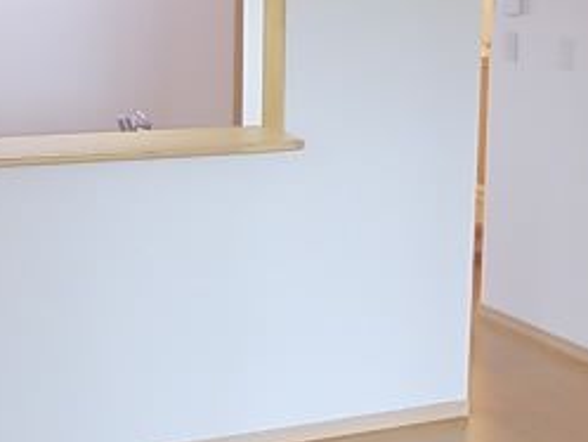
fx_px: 1224
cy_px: 147
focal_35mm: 72
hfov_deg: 27.0
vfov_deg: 20.4
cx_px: 248
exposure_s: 1/25
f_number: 2.7
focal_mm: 4
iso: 140
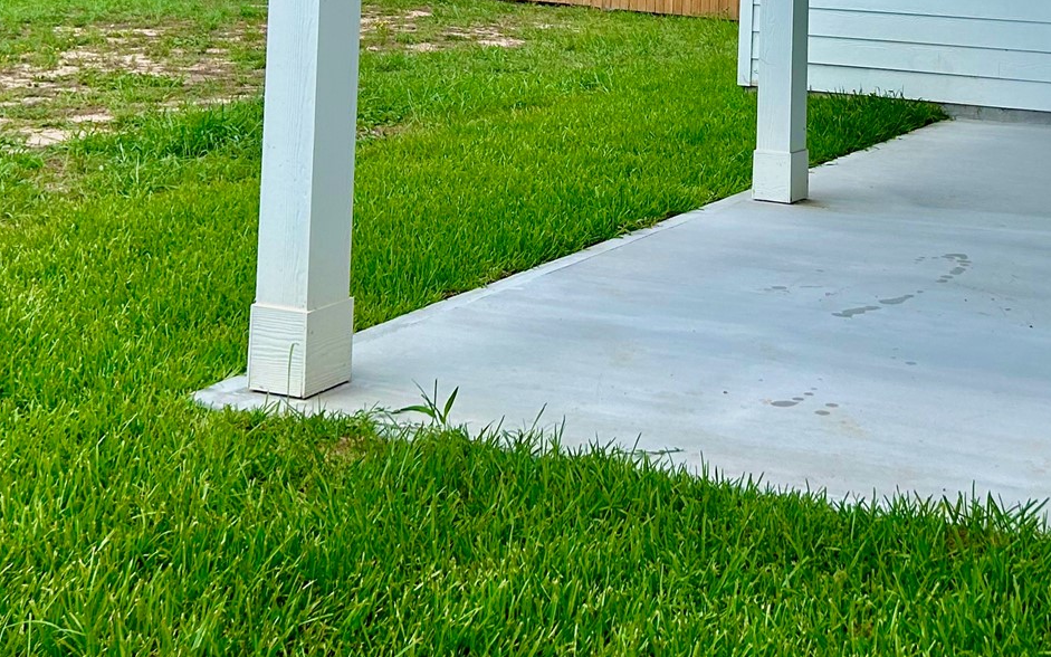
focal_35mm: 60
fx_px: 1718
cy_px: -163
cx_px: 669
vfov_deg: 20.1
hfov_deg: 33.8
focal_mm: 5.7
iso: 50
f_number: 1.5
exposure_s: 1/3968
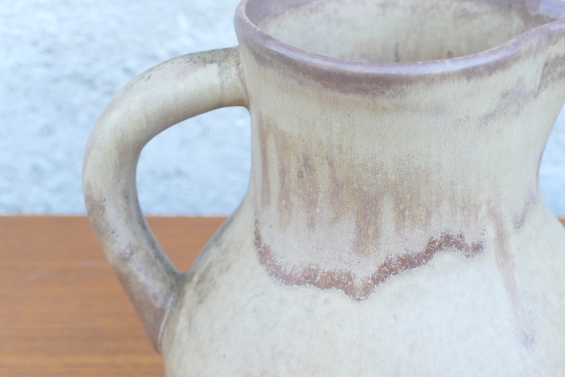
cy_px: 263
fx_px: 1366
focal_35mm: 87
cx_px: 418
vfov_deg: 15.7
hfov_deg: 23.2
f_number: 3.3
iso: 320
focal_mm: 18.17
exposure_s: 1/80
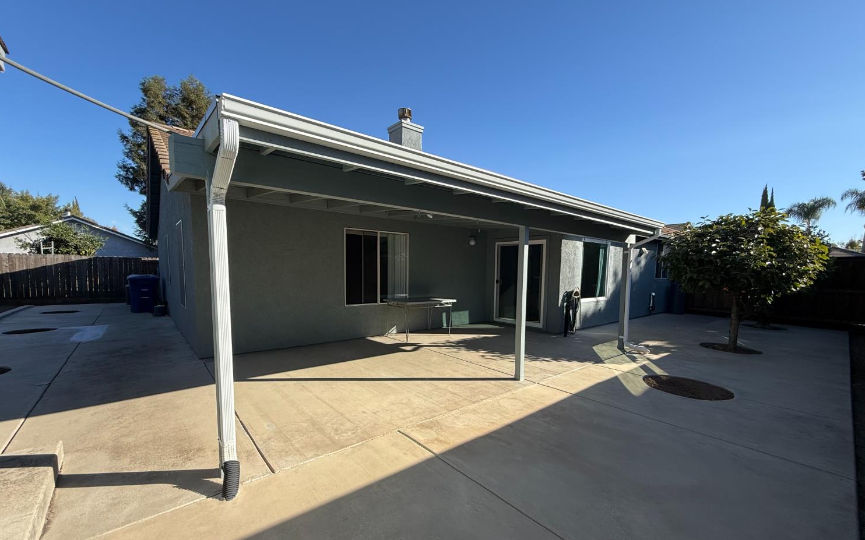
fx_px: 354
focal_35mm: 15
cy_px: 298
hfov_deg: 101.5
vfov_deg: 74.6
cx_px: 433
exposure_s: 1/1167
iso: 50
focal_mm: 2.22
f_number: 2.2
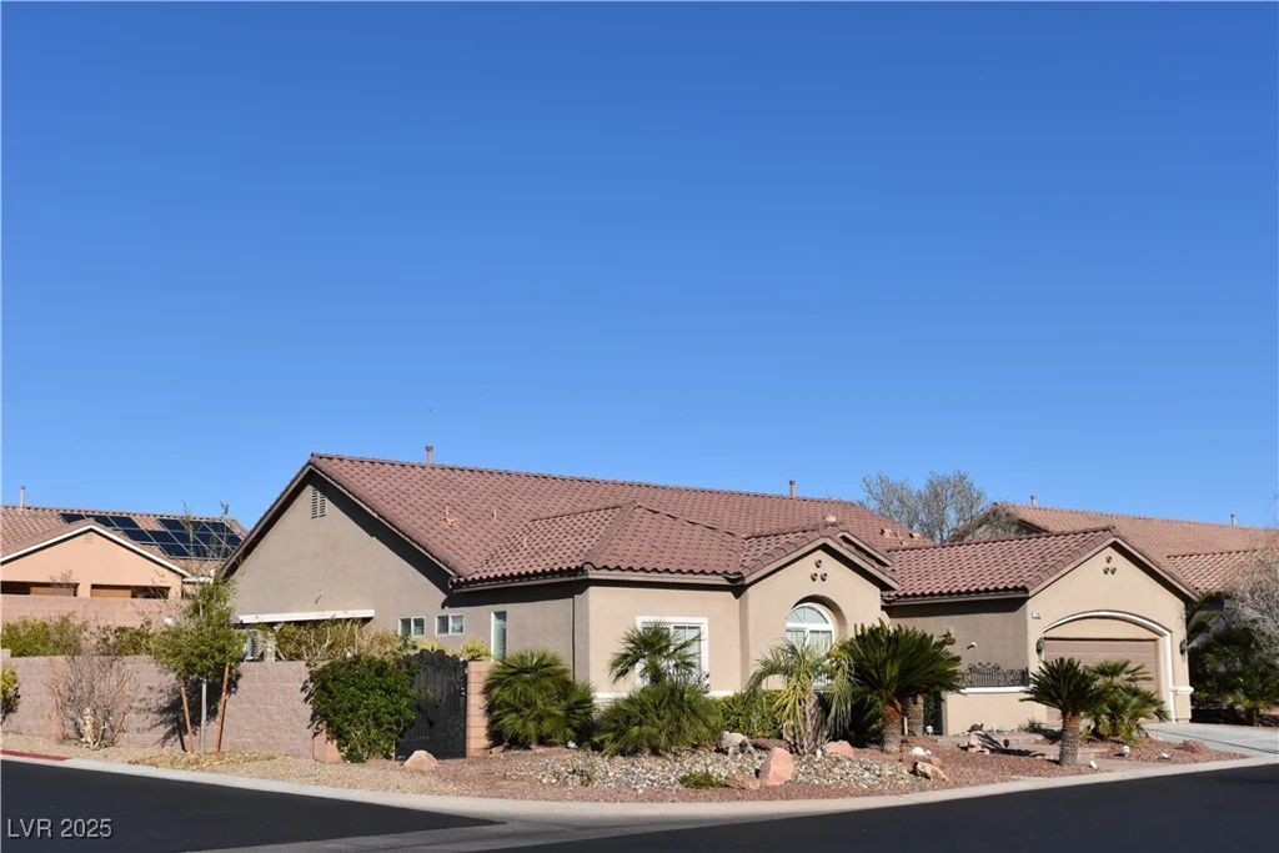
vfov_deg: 30.9
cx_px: 640
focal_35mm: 44
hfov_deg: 45.0
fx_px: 1546
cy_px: 426
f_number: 11
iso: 200
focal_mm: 29
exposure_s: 1/500
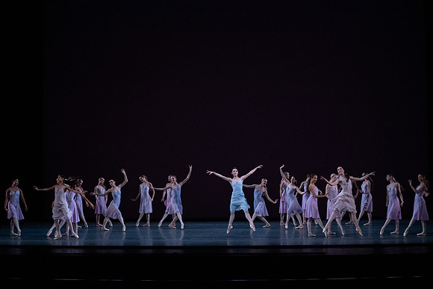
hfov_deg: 28.8
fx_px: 842
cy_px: 144
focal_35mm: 70
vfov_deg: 19.5
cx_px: 216
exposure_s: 1/400
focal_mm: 70
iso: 12800
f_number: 13
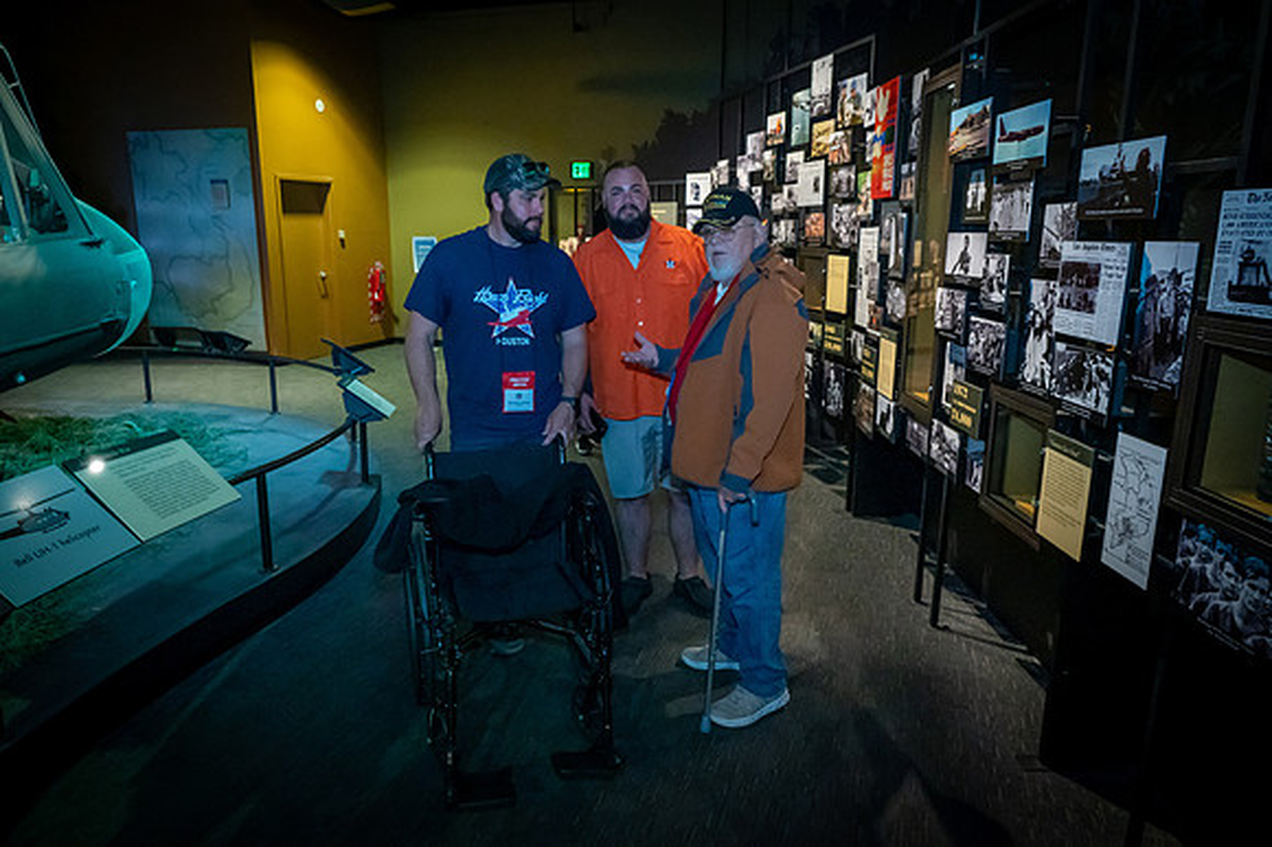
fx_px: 847
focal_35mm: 24
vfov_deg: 53.1
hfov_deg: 73.8
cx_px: 636
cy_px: 424
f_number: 5.6
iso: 12800
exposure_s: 1/50
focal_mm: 24
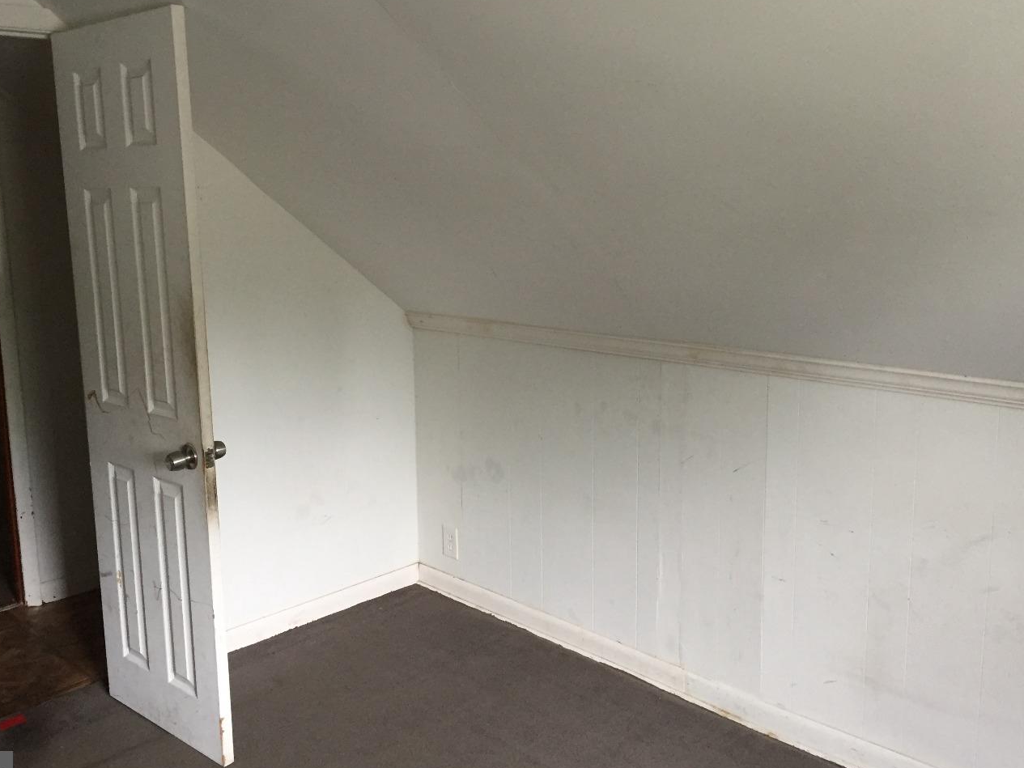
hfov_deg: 55.2
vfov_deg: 42.9
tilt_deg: -9.6
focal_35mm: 33
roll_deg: +0.5
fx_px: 976
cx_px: 454
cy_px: 361
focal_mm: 4.15
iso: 125
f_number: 2.2
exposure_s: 1/30
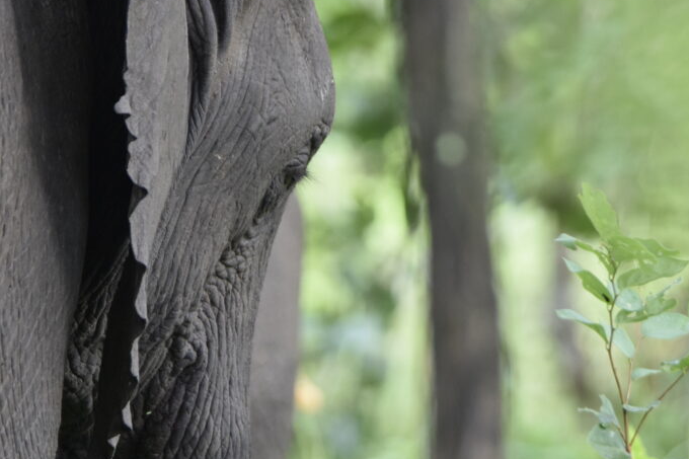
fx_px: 18157
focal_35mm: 949
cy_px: 290
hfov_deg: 2.2
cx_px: 226
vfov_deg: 1.4
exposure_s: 1/125
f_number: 6
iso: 1100
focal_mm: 420
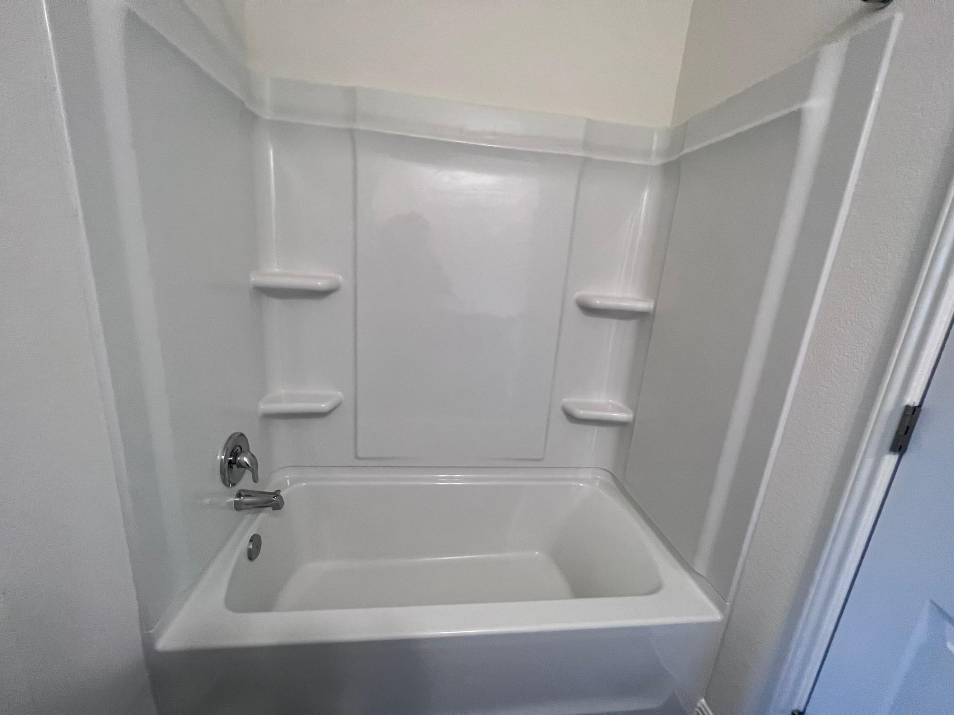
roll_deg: -4.8
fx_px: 358
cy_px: 358
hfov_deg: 106.2
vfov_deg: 89.9
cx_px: 477
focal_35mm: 13
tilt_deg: -13.1
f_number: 1.8
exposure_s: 1/120
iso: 200
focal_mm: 1.57
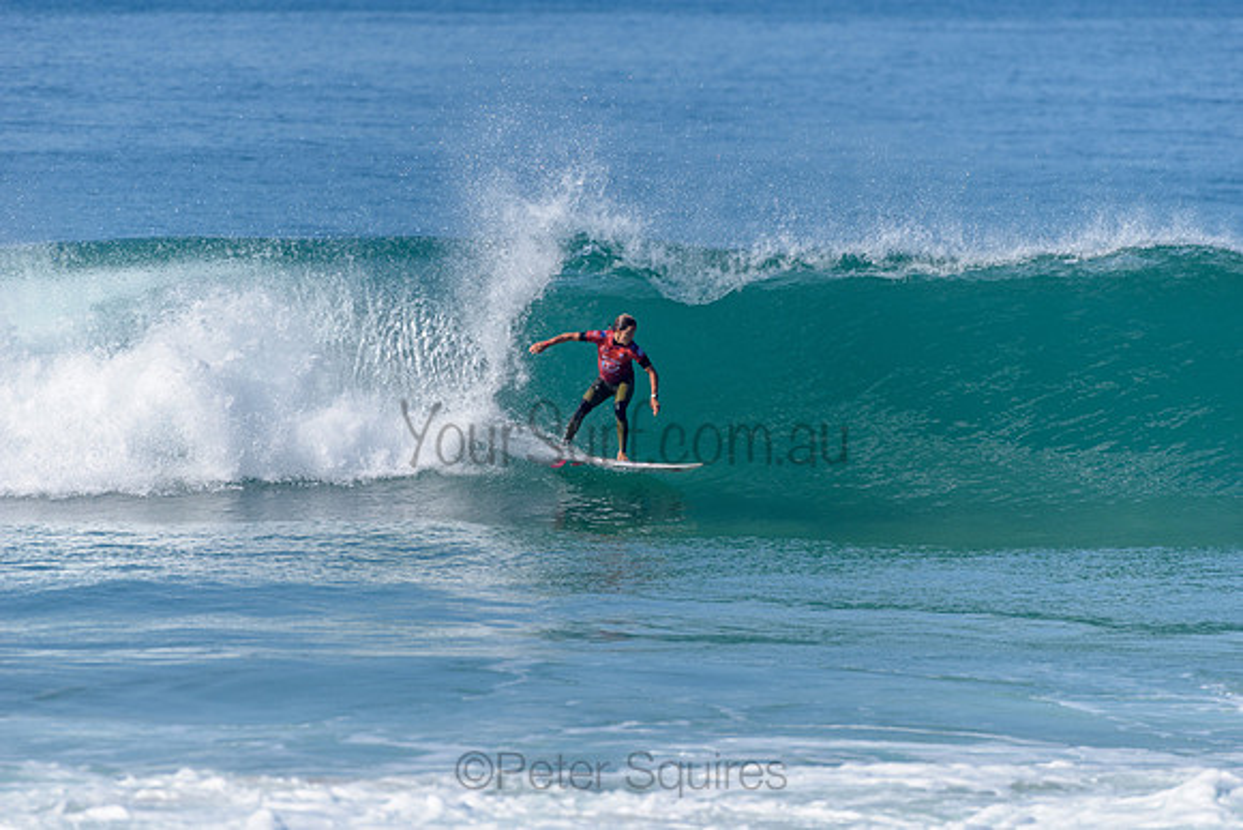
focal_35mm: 500
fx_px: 17267
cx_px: 622
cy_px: 415
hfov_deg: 4.1
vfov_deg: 2.8
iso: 180
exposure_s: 1/2000
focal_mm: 500
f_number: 5.6
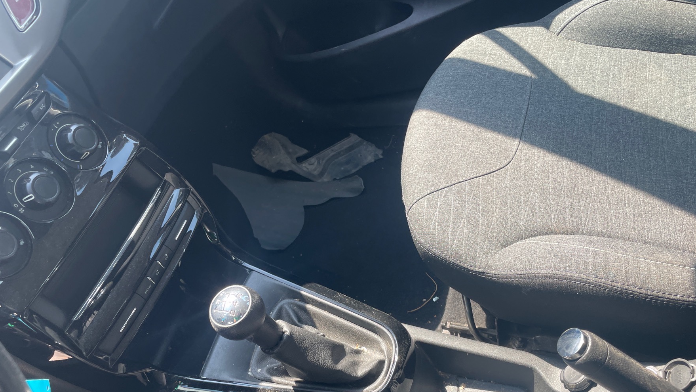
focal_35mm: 29
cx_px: 356
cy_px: 245
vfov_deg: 39.9
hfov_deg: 66.1
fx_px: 535
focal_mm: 4.2
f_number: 1.6
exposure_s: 1/238
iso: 32
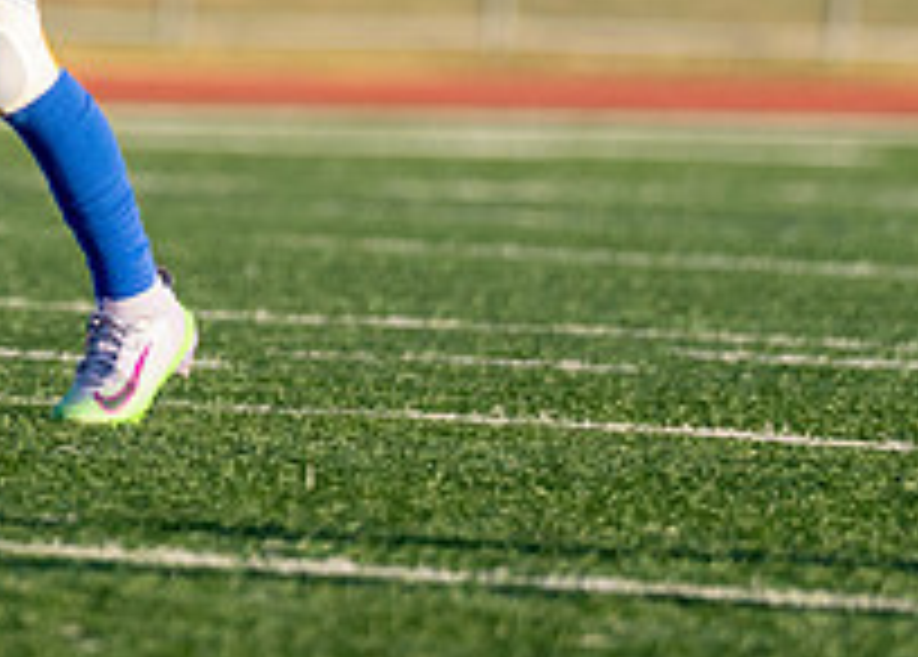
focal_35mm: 825
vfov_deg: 1.7
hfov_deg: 2.4
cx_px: -65
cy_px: -424
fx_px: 21524
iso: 250
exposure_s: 1/4000
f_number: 2.8
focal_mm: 200
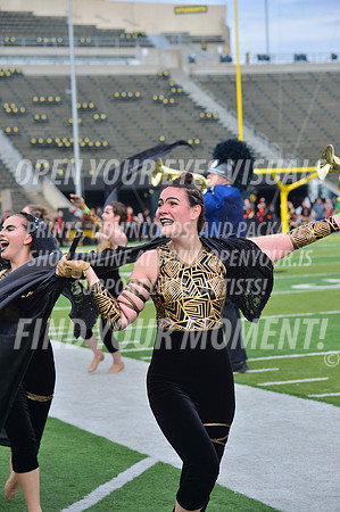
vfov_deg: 20.0
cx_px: 170
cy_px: 256
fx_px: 1448
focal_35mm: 102
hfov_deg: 13.4
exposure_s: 1/800
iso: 200
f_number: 5.6
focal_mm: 102
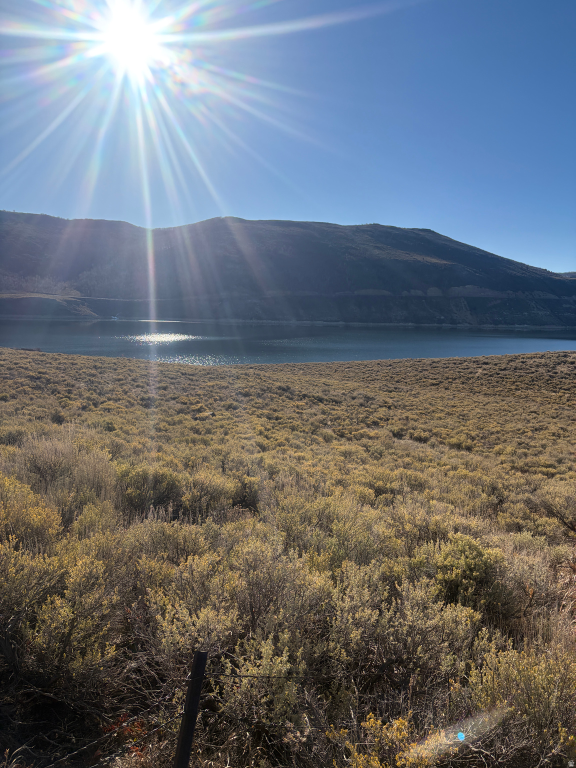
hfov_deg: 53.1
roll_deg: -2.0
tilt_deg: -11.6
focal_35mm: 26
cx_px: 288
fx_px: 577
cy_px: 384
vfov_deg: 67.3
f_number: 1.6
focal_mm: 5.96
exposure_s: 1/5814
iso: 64
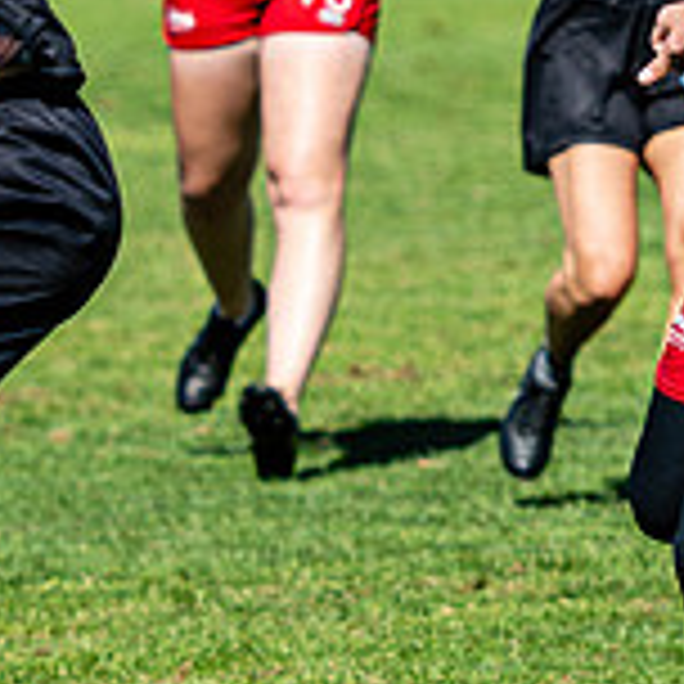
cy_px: 39
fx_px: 19293
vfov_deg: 2.0
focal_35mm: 863
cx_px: -356
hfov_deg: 2.0
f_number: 3.2
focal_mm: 130
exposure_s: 1/1600
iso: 100
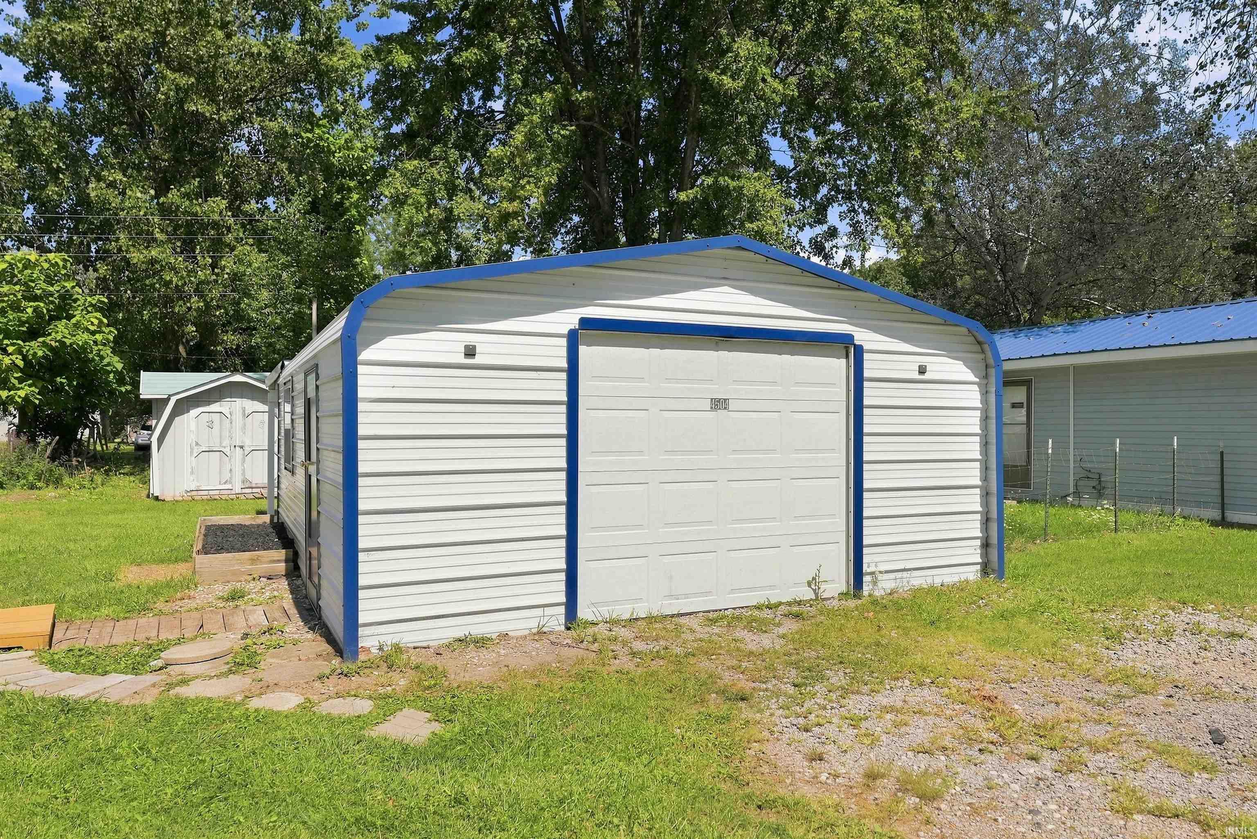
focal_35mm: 24
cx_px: 628
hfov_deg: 73.7
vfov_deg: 53.2
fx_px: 838
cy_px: 420
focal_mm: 24
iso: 640
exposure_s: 1/3200
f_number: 7.1
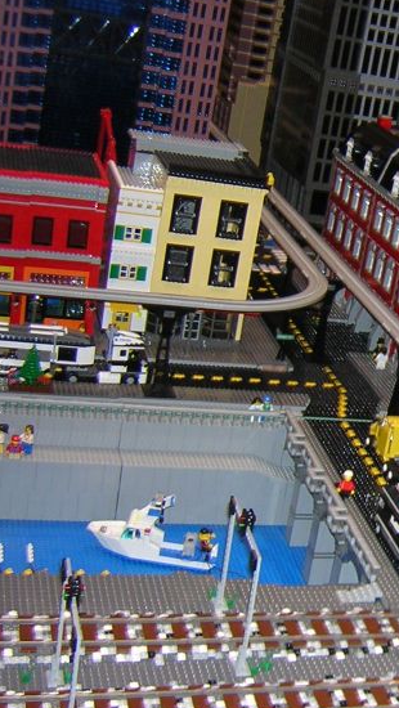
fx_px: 1070
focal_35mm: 57
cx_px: 471
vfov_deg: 36.6
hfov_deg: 19.9
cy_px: 349
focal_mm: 4.7
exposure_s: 1/60.1
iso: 136
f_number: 2.6
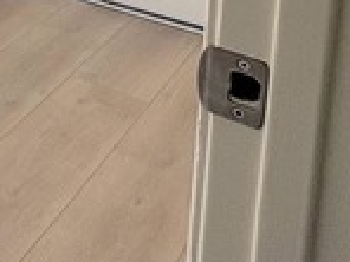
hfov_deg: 20.6
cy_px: -189
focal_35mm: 63
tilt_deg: -7.3
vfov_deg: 18.8
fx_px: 637
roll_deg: +1.7
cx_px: -292
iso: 64
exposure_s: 1/139
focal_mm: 2.22
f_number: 2.2
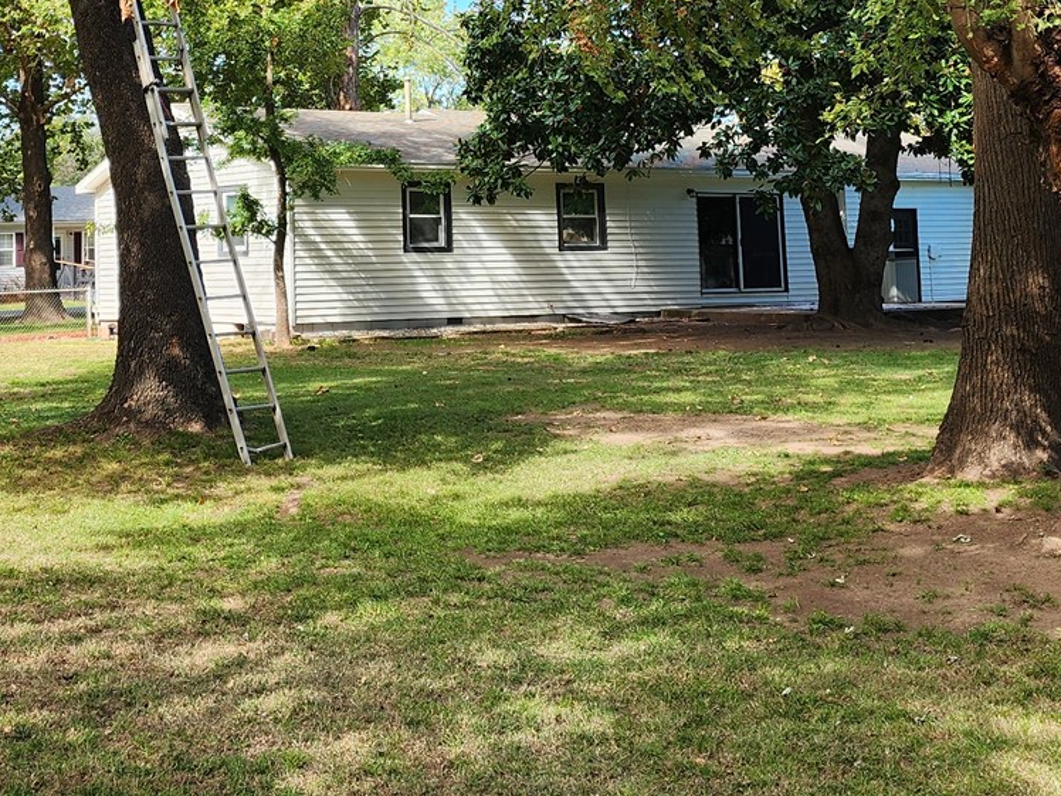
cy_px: 123
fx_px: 1808
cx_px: 363
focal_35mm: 59
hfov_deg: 32.5
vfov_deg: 24.3
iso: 12
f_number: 1.8
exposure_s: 1/186
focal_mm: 6.4
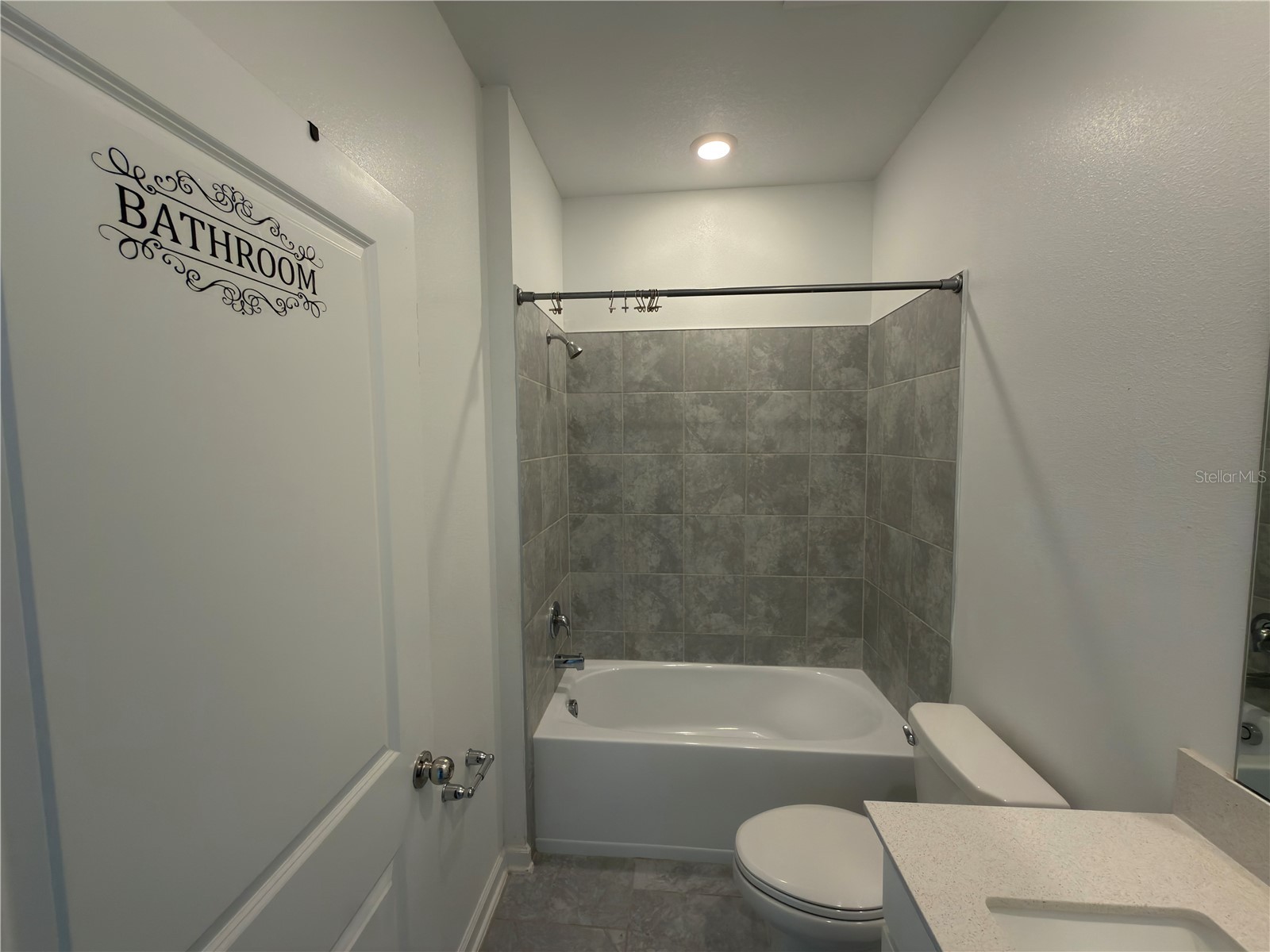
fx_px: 514
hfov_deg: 102.1
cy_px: 476
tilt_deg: -4.0
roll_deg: +0.6
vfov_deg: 85.7
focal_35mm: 14
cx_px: 635
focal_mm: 2.22
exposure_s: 1/40
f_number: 2.2
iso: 64
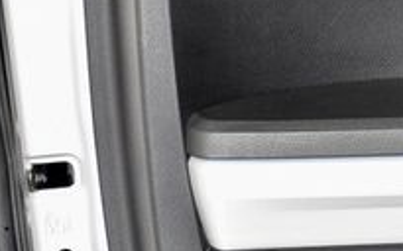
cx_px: 615
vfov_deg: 6.2
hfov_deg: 9.6
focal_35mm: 213
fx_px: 2339
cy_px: 113
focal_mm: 45
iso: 2500
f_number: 4.5
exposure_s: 1/250
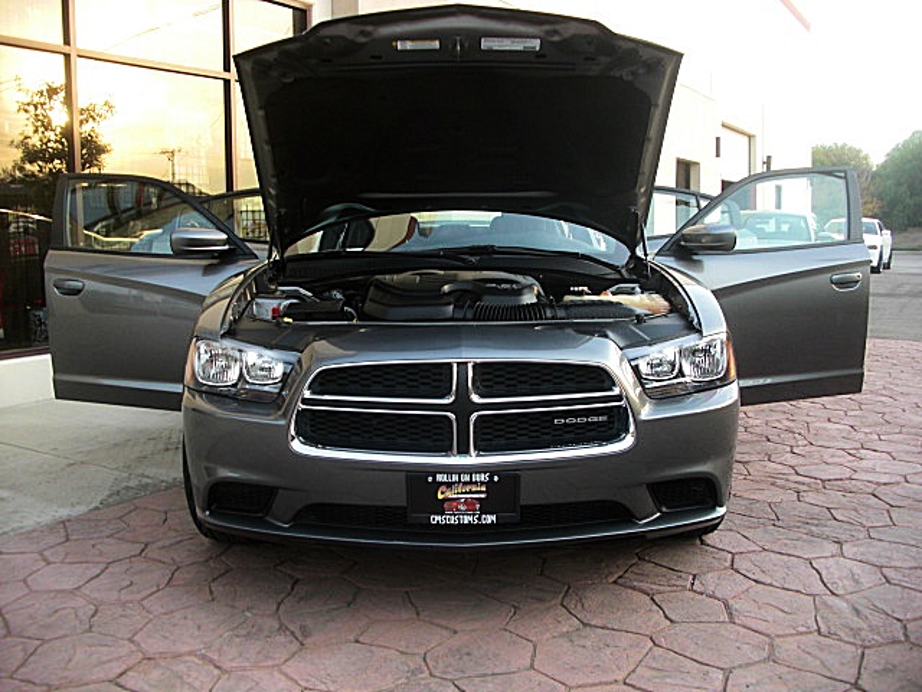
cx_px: 461
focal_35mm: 36
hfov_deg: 51.4
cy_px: 346
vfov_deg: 39.7
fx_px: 959
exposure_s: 1/125
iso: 100
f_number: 2.8
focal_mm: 6.3
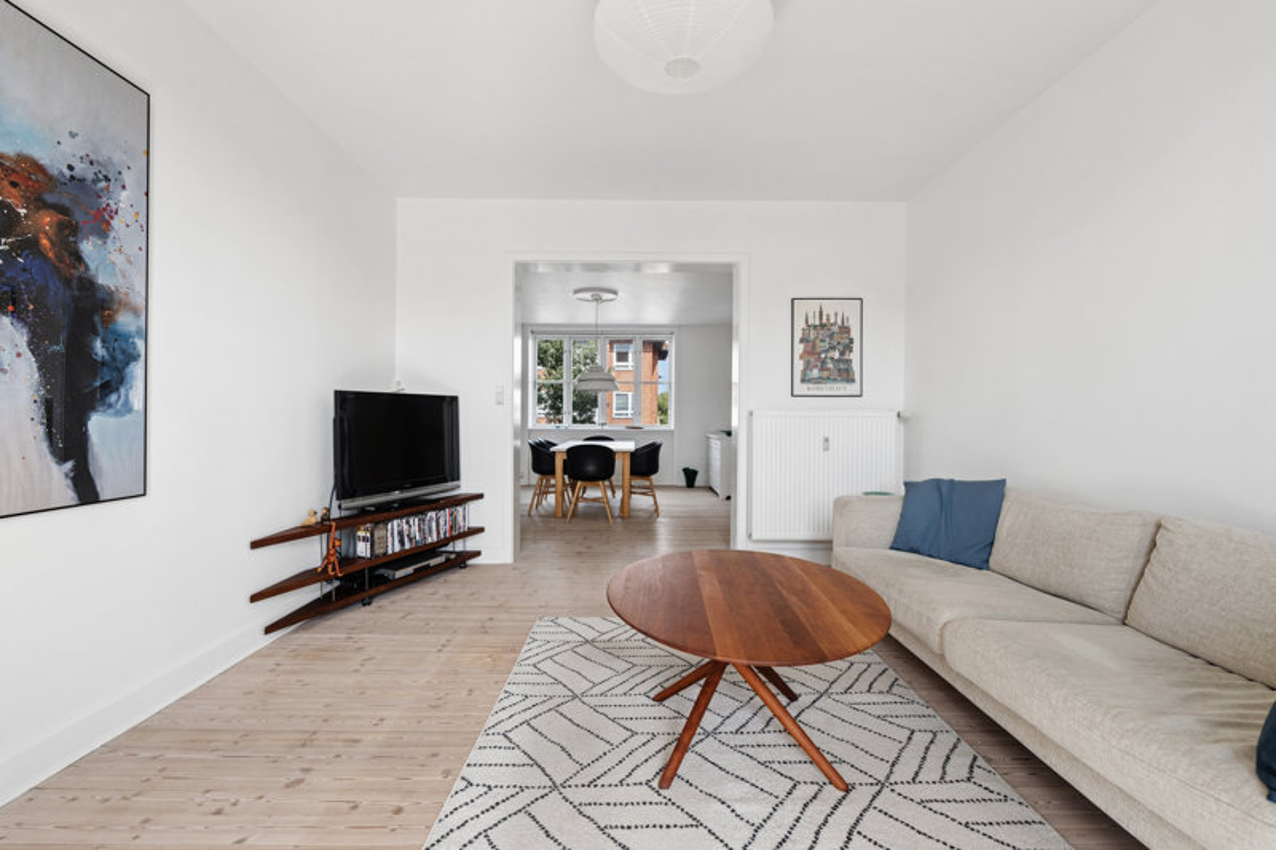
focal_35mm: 16
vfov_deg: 73.7
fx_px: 567
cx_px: 638
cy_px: 425
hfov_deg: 96.7
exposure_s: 1/20
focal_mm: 16
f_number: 10
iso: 160
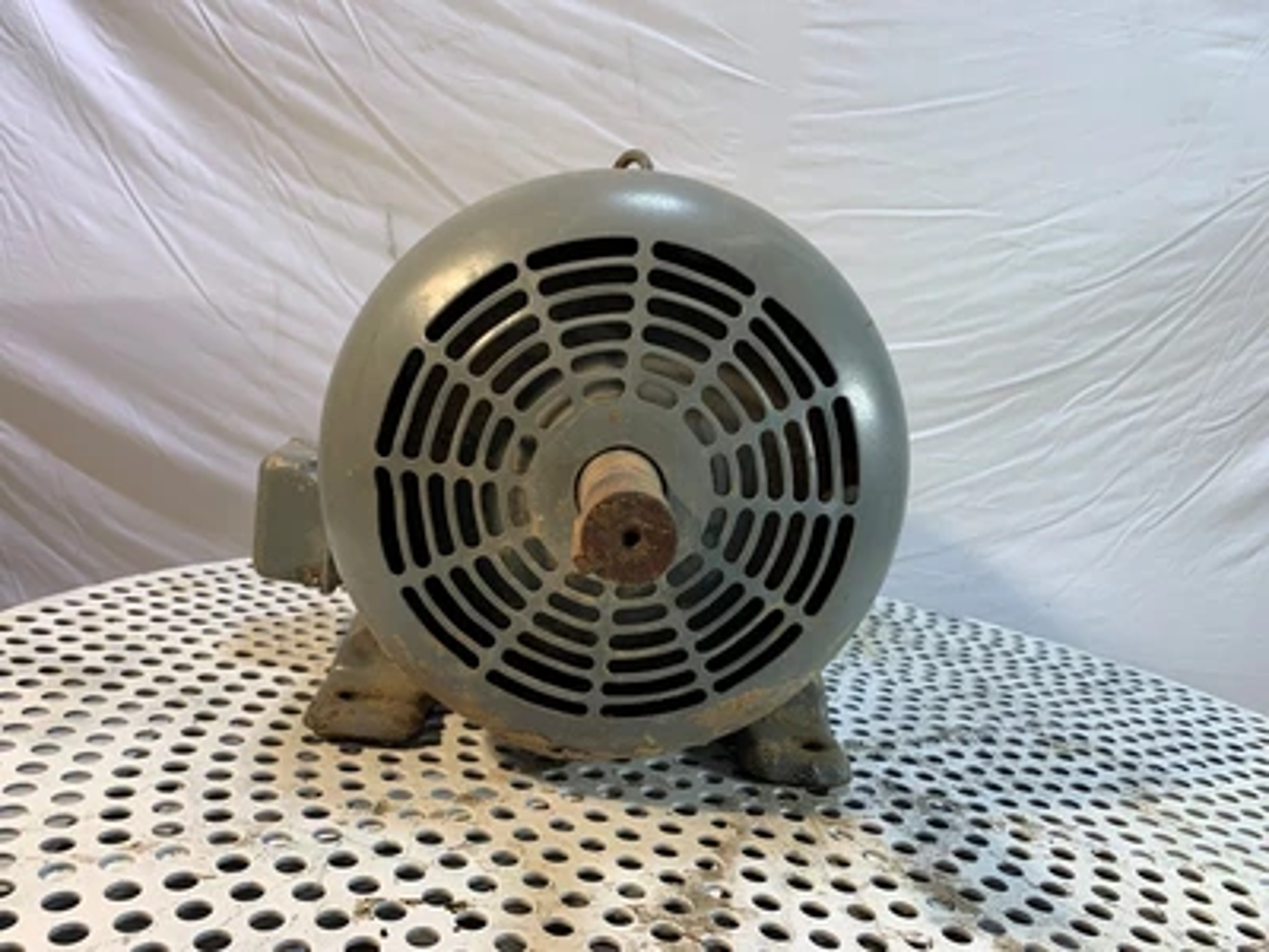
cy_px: 476
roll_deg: -9.0
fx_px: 953
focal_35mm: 26
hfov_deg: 67.3
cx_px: 634
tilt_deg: -9.3
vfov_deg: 53.1
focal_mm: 4.25
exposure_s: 1/120
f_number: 1.8
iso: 32
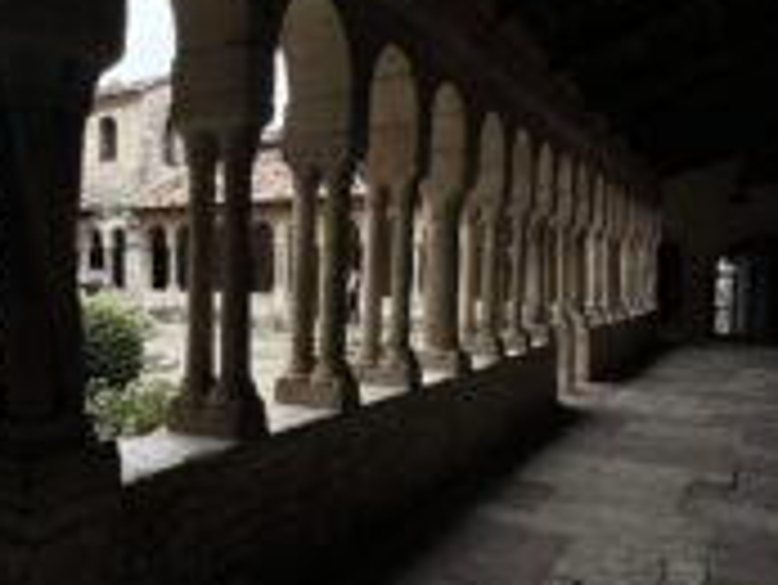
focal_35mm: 30
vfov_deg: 46.8
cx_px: 81
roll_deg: -0.1
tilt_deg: -1.0
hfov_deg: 52.8
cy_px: 284
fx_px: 675
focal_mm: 1.57
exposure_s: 1/1325
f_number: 1.8
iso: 32
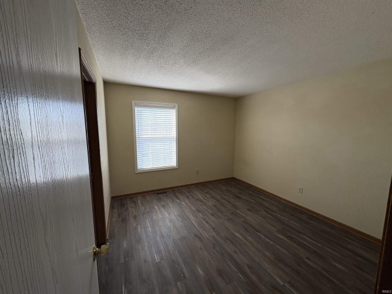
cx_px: 196
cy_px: 147
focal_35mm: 14
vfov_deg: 85.7
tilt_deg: -6.9
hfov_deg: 102.1
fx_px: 159
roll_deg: -0.7
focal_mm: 2.22
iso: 125
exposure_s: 1/127
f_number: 2.2
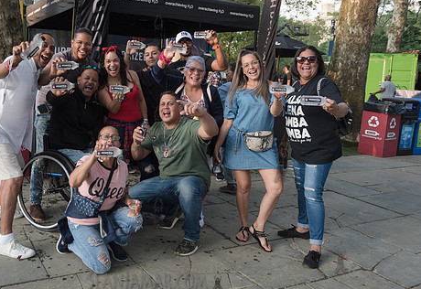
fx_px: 413
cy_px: 112
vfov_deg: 38.4
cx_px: 137
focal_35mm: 35
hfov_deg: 52.8
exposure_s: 1/100
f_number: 4
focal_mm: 26
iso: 200
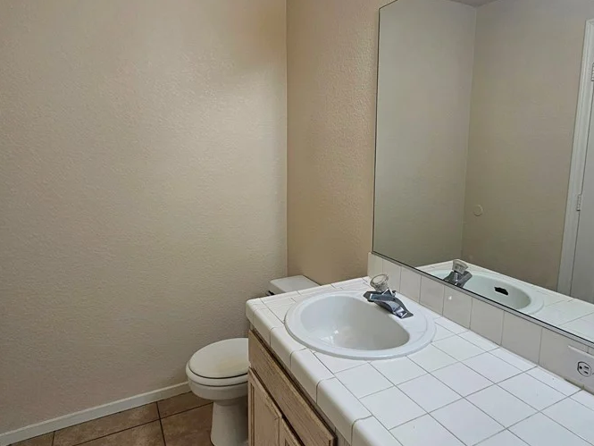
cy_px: 203
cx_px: 310
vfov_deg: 65.9
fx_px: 343
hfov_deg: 81.7
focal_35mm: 20
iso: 64
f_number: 2.2
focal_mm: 2.2
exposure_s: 1/77.5
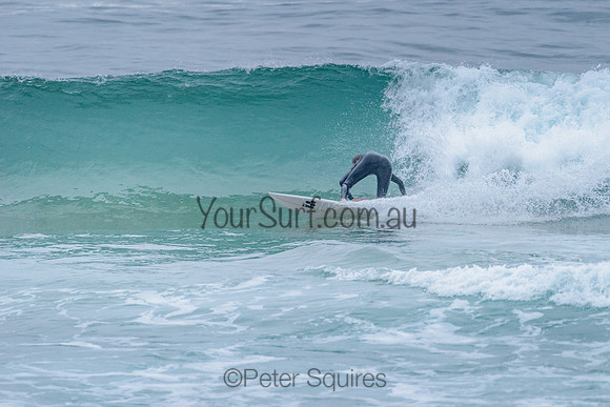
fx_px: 10386
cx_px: 374
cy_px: 158
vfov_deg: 2.2
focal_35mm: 613
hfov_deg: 3.4
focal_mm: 500
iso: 1800
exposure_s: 1/2000
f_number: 5.6
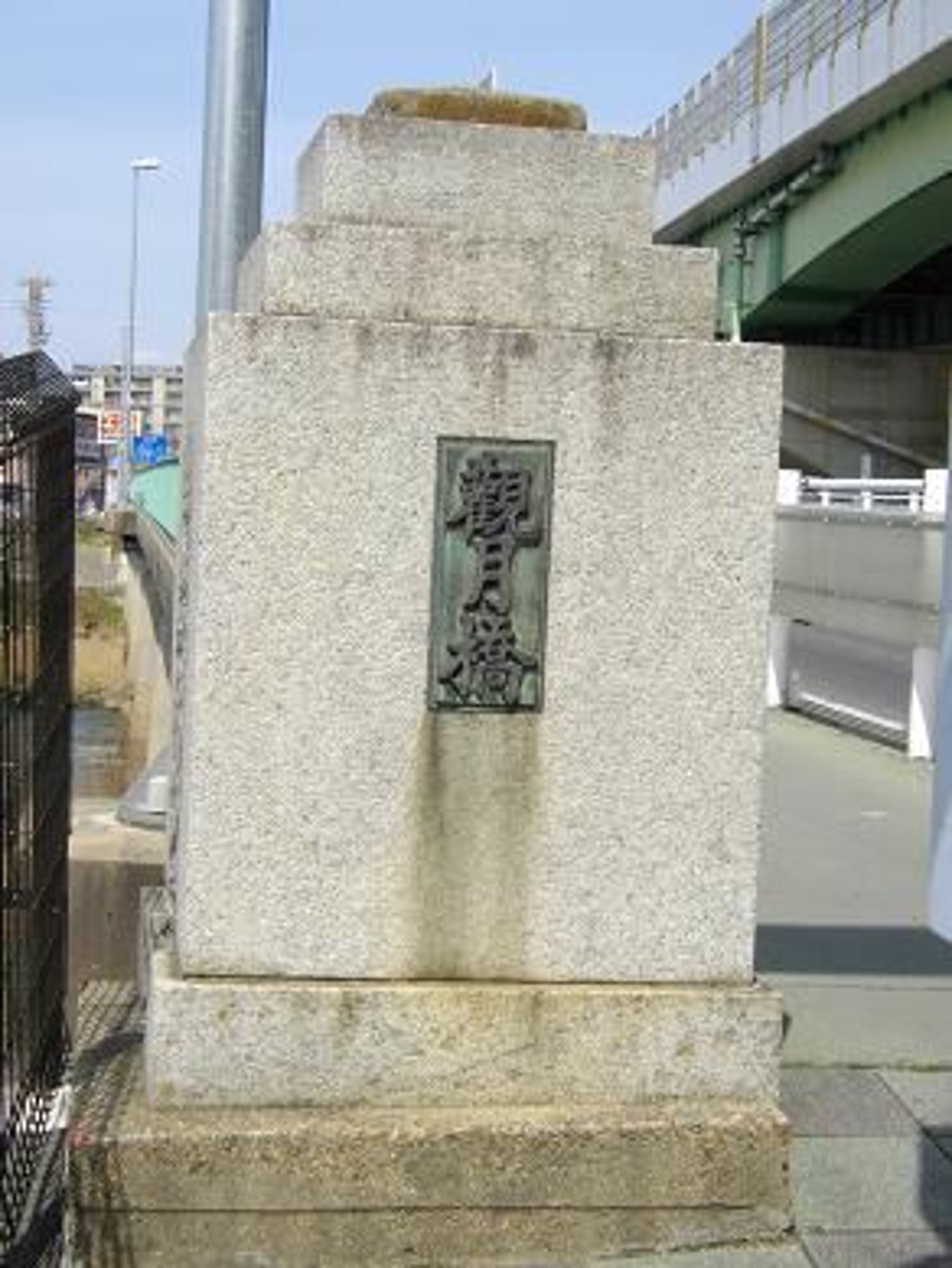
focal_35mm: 62
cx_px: 476
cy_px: 634
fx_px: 2272
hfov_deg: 23.7
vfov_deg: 31.2
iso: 100
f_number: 7.9
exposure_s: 1/200
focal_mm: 11
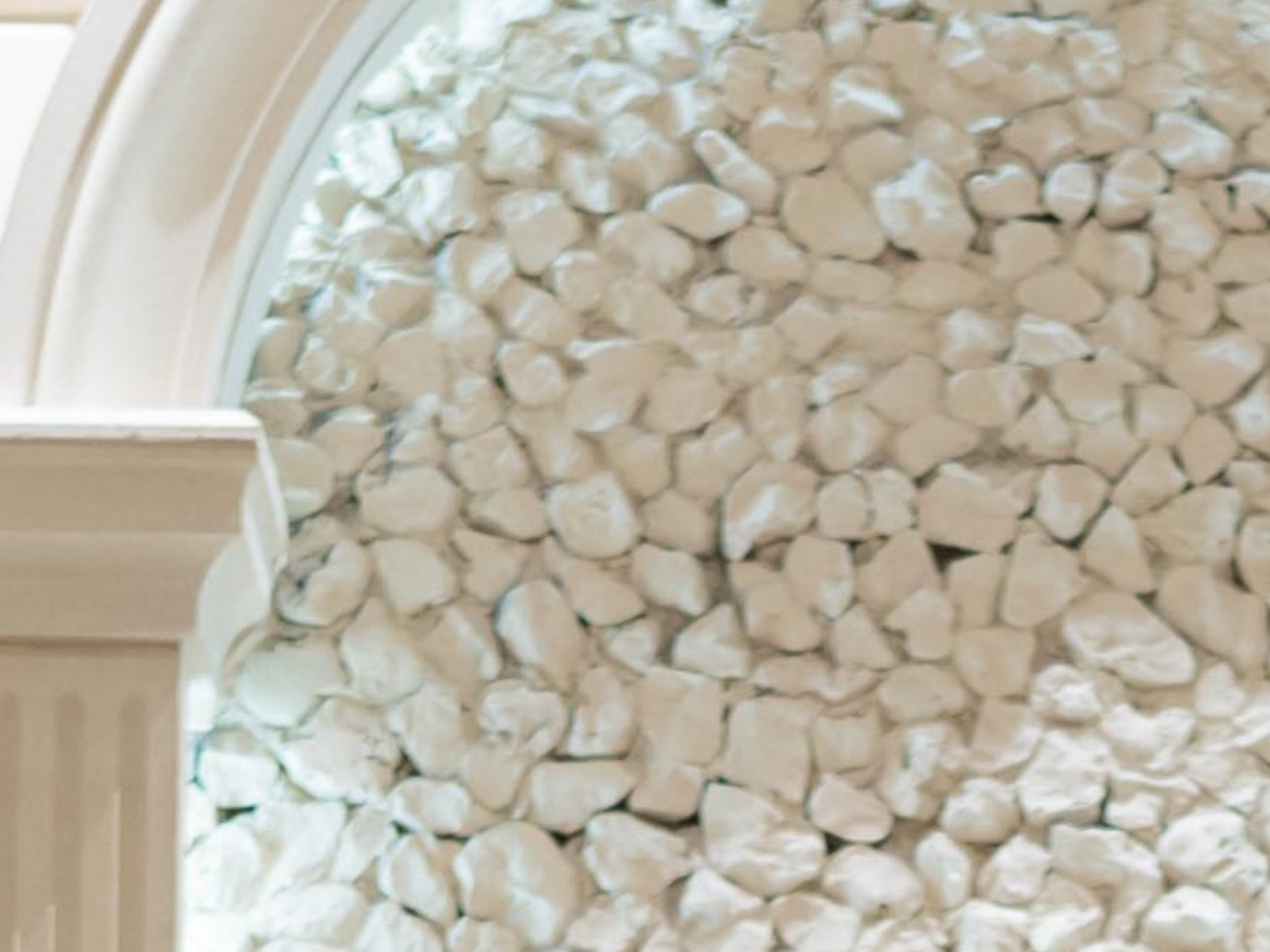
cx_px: 1121
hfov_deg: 7.3
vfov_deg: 5.2
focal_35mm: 272
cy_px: 2576
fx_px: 9978
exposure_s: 1/400
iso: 320
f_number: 1.4
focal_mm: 35
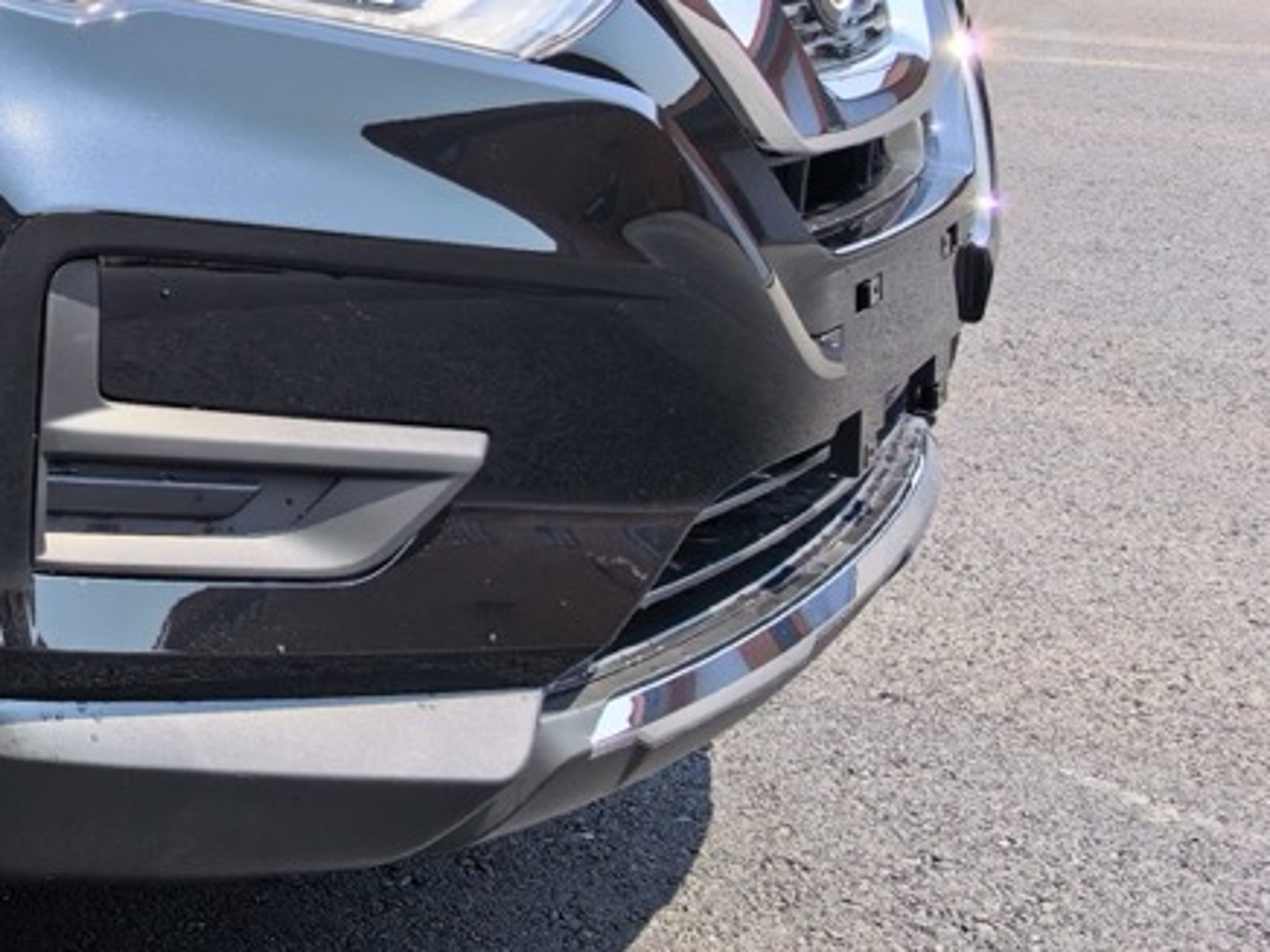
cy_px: 128
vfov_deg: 18.9
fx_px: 2825
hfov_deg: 20.8
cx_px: -737
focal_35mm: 77
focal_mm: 5.75
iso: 50
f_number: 2
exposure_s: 1/2304
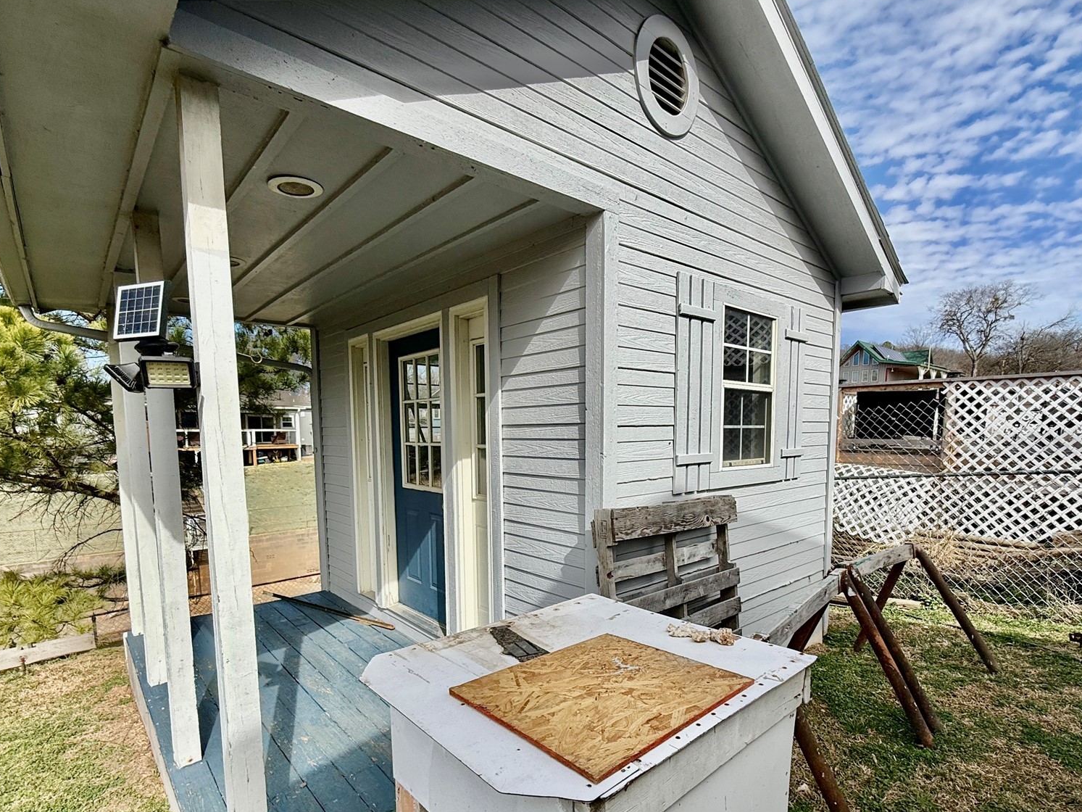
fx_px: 563
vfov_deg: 70.8
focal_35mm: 18
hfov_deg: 87.7
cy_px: 489
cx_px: 546
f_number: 2.2
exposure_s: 1/2506
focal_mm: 2.22
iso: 50
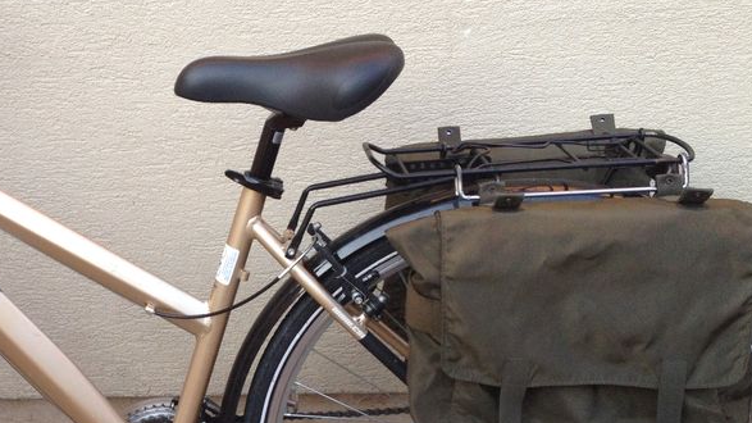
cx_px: 149
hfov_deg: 31.5
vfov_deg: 18.4
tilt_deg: -24.6
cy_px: 301
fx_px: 1296
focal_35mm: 65
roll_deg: +3.2
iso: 80
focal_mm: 4.28
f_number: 2.4
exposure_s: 1/120
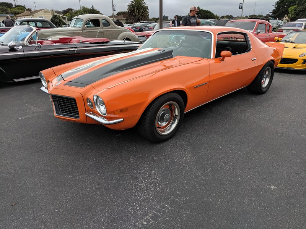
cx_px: 153
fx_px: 230
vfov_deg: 53.1
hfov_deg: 67.3
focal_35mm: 26
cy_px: 114
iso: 43
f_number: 2
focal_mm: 4.67
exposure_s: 1/990
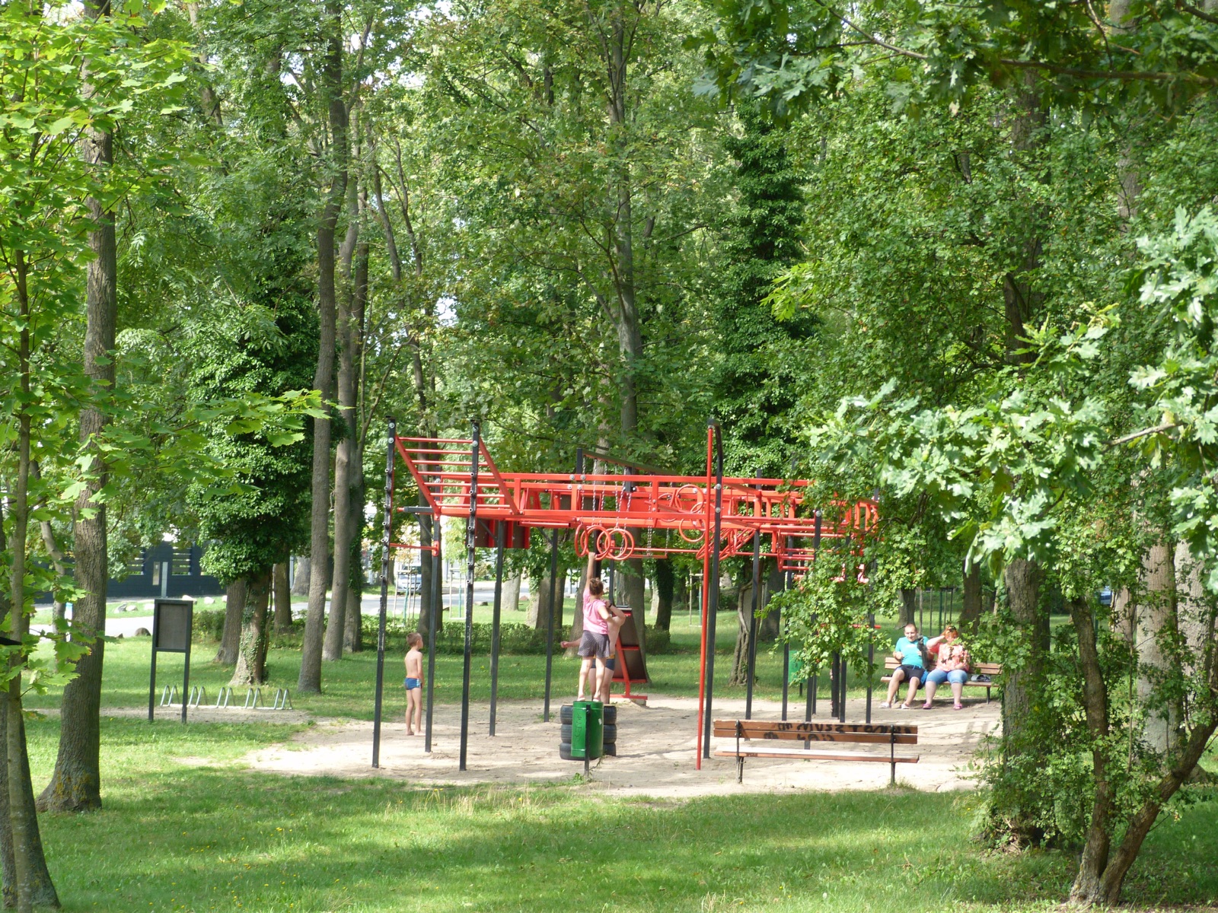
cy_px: 456
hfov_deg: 25.3
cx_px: 609
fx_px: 2709
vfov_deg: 19.1
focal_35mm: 77
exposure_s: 1/100
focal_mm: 13.8
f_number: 3.3
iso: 80
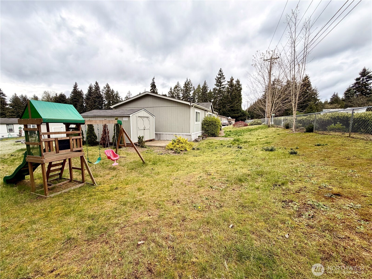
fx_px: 150
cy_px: 140
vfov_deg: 85.7
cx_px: 186
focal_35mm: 14
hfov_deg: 102.1
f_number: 2.2
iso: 40
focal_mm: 2.22
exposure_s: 1/585
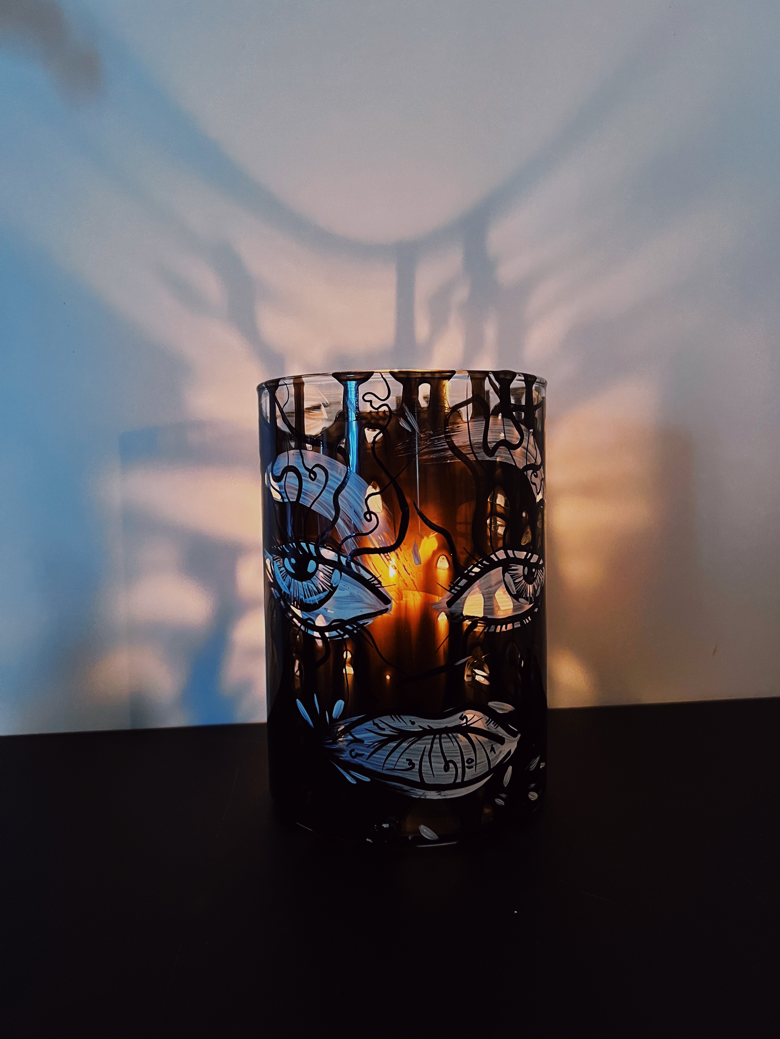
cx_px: 390
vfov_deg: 67.3
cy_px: 520
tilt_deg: -4.5
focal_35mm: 26
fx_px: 781
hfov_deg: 53.1
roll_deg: +1.6
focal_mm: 5.7
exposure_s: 1/40
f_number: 1.5
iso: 640
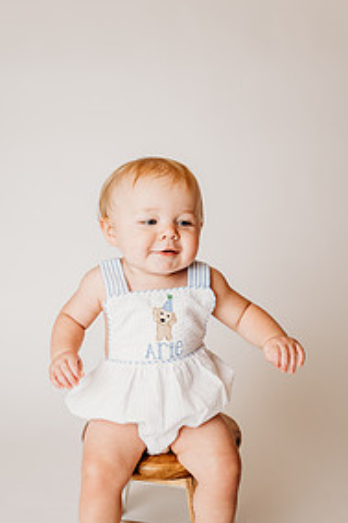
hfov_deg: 34.9
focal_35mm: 38
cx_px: 144
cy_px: 300
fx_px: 552
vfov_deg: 50.5
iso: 100
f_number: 2.2
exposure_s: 1/200
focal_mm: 24
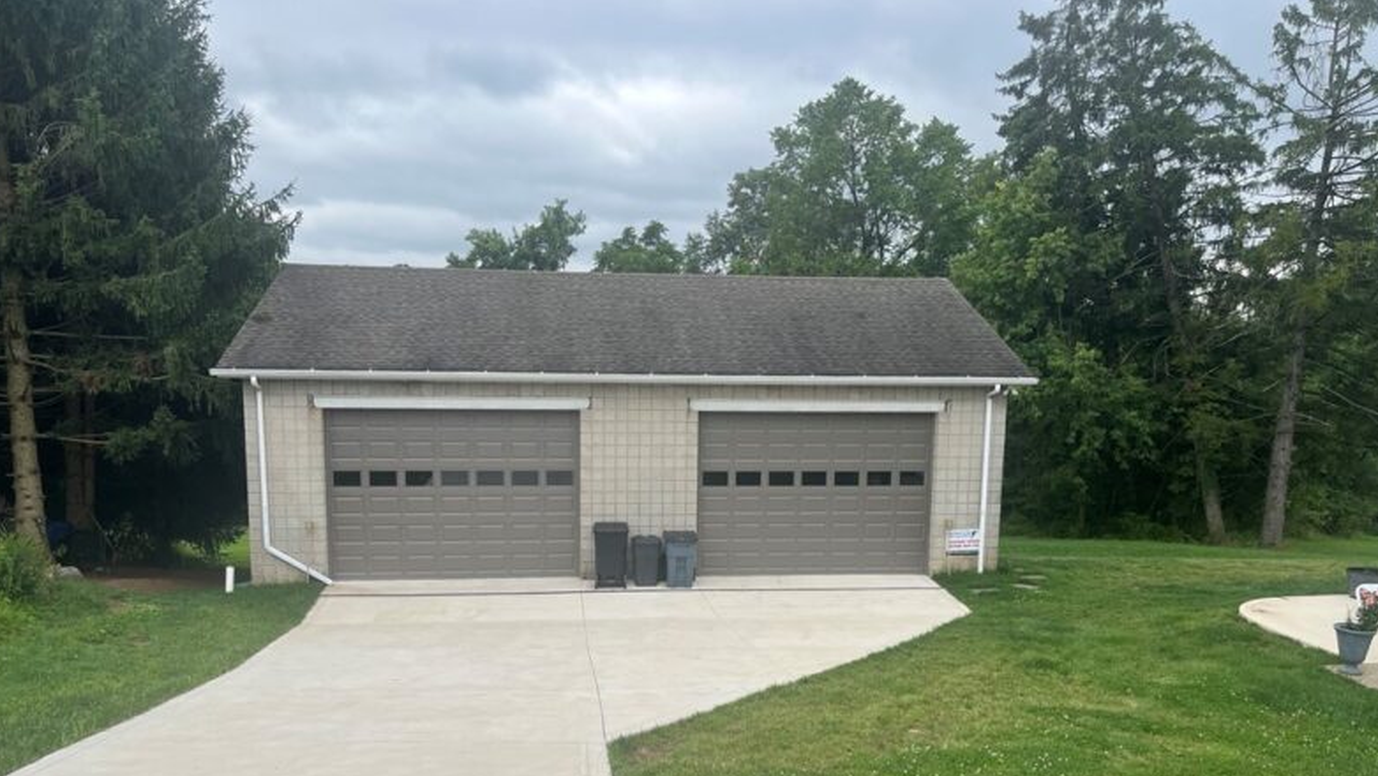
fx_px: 1060
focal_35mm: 29
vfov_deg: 39.9
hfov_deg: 66.0
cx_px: 685
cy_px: 497
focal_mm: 5.1
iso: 50
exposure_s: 1/1536
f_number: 1.6
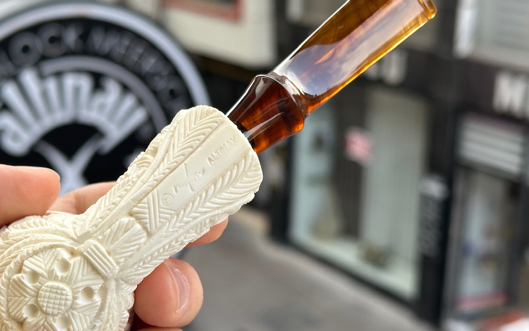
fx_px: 980
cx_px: 200
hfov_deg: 30.1
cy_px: 179
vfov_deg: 19.1
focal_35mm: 68
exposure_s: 1/266
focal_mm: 6.86
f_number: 1.78
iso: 64
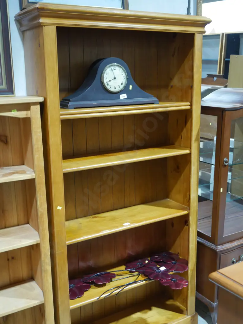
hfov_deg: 34.4
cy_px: 162
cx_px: 122
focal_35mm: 42
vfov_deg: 44.8
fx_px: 393
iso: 1250
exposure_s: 1/60
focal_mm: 21
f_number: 4.6
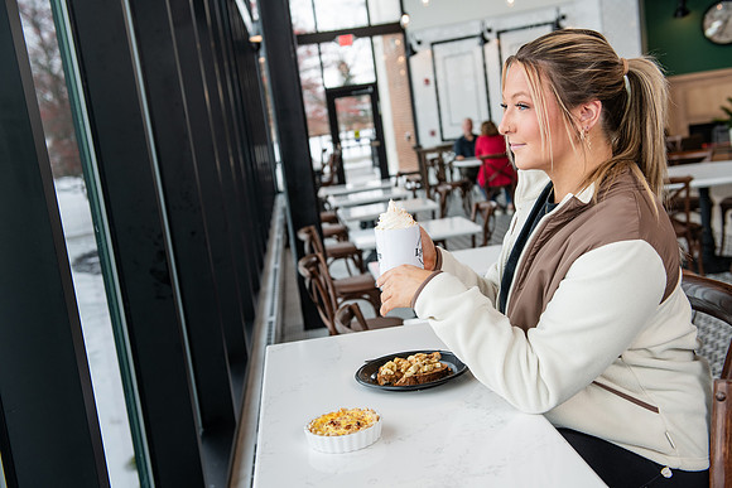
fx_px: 854
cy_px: 244
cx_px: 366
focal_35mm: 42
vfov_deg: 31.9
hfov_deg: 46.4
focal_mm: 42
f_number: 4
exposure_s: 1/200
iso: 400
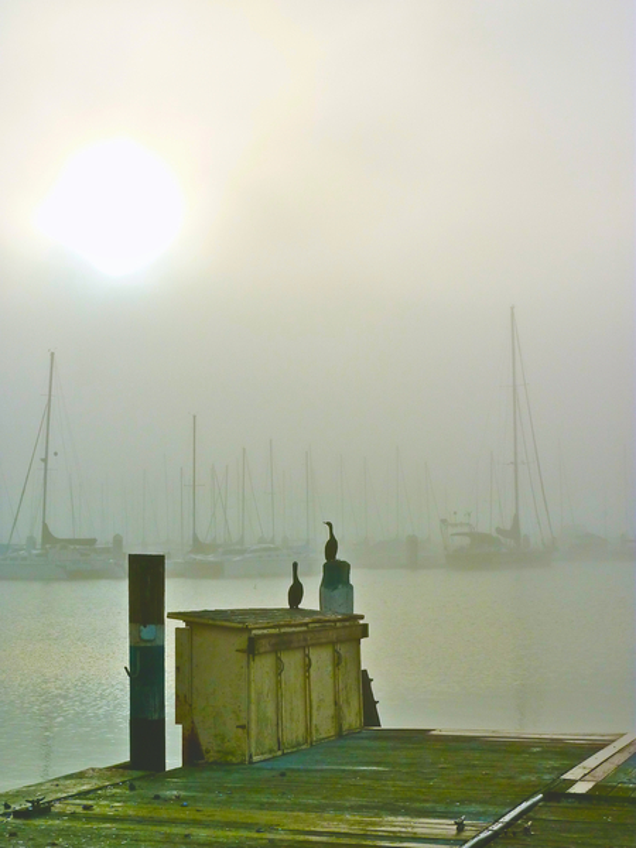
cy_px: 424
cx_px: 318
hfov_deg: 24.8
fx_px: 1445
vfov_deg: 32.7
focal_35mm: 59
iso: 125
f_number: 5.6
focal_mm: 9.7
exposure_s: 1/500
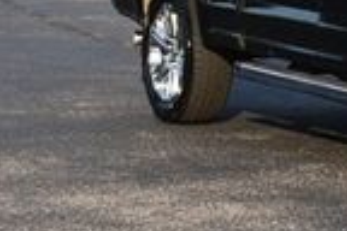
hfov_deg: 6.7
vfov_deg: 4.5
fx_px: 2894
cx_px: 651
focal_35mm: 300
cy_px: -165
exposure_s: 1/250
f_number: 8
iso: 160
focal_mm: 45
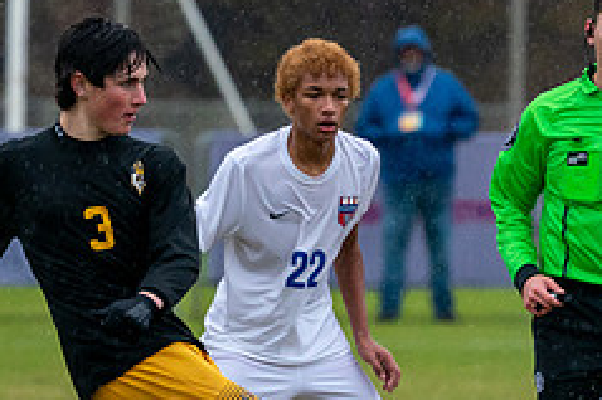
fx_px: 16109
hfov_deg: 2.1
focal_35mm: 964
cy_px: 390
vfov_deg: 1.4
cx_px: 412
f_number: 5.6
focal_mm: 315
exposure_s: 1/1000
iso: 3200
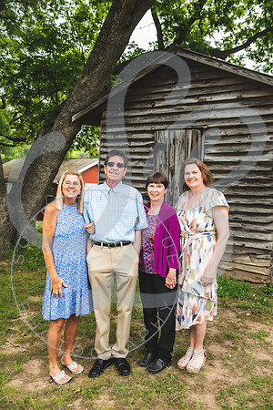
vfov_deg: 54.4
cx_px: 136
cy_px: 205
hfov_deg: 37.9
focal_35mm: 35
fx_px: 398
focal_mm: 35
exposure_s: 1/200
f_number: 5.6
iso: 250
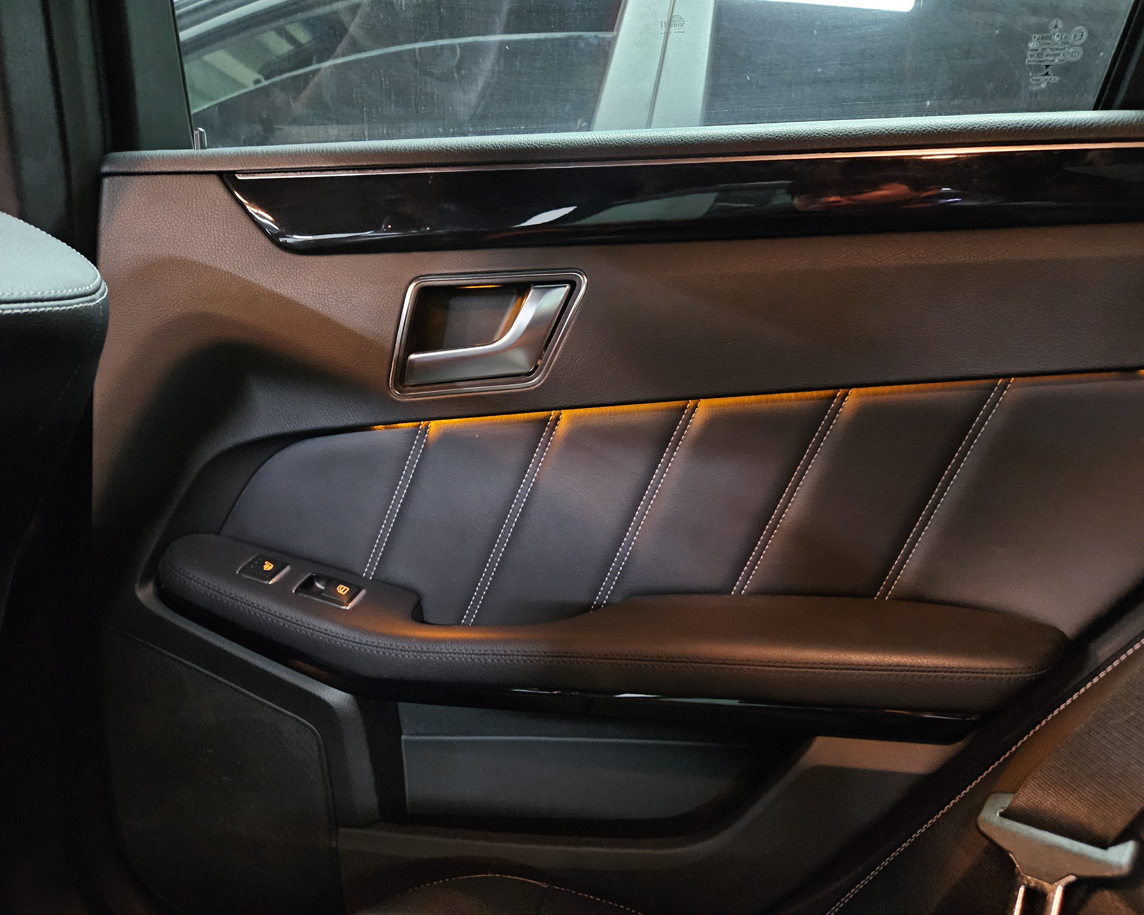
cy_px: 458
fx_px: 813
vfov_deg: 58.8
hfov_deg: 70.3
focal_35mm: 24
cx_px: 576
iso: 2500
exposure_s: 1/15
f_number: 1.8
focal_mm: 5.4
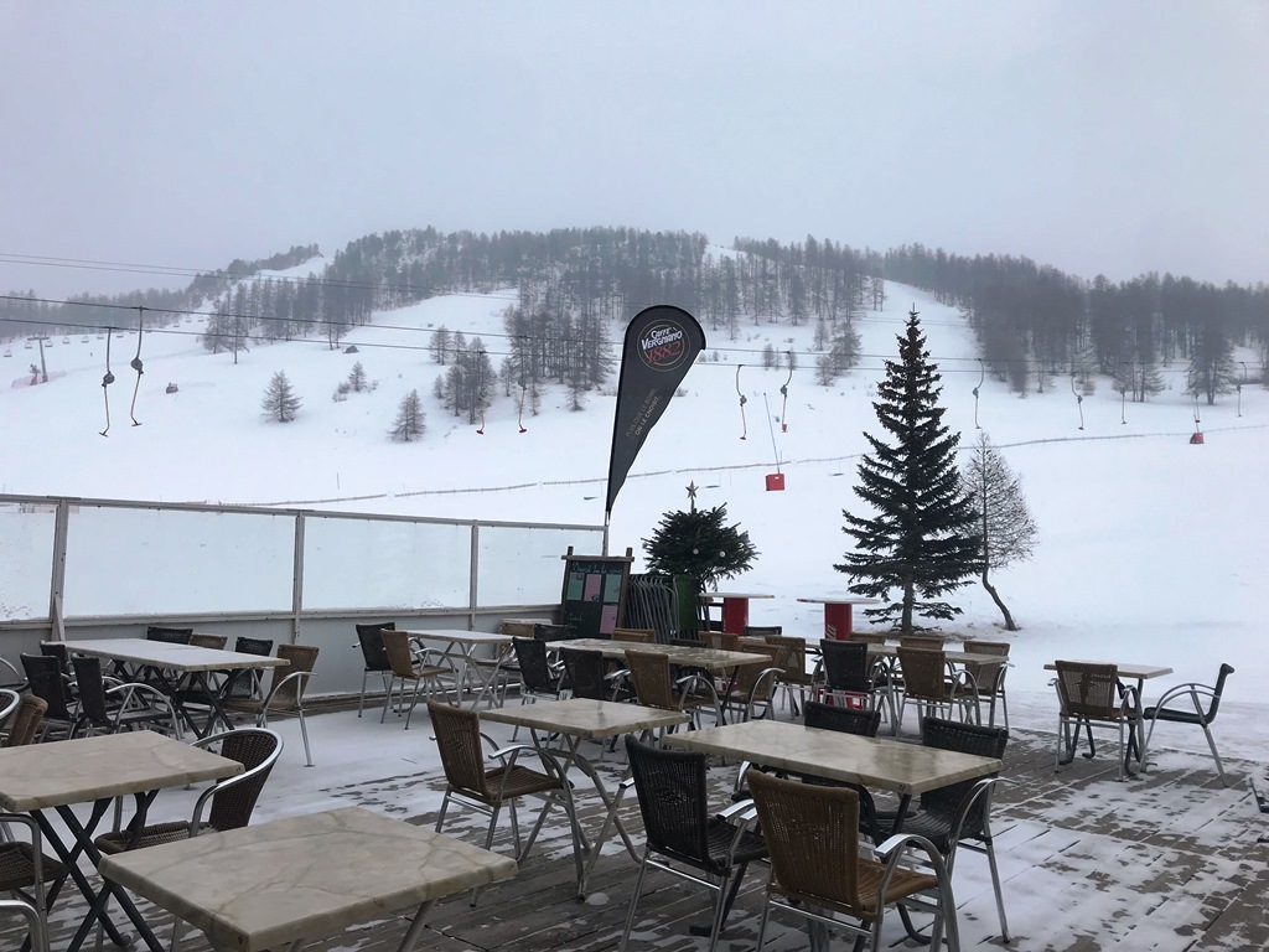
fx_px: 1026
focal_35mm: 28
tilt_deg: +6.4
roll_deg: -1.0
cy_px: 476
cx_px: 634
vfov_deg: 49.7
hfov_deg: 63.4
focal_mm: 3.99
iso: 20
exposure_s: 1/798
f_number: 1.8
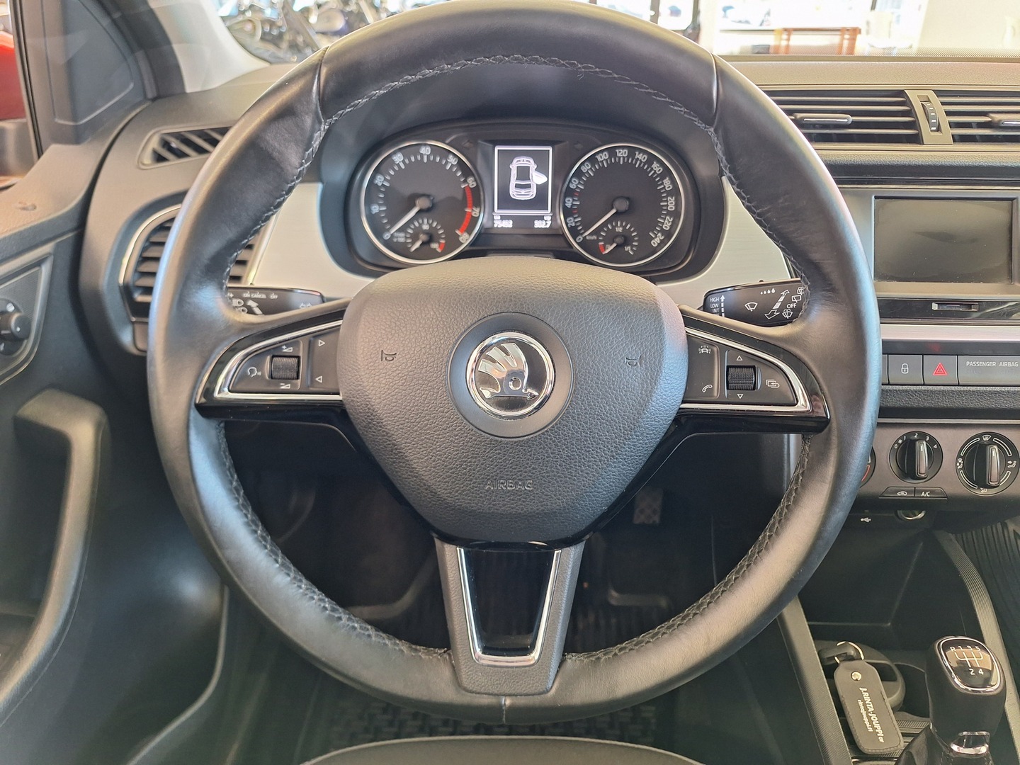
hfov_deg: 73.9
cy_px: 382
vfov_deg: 58.9
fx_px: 678
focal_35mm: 23
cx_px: 510
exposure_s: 1/33
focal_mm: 5.54
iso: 200
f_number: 1.8
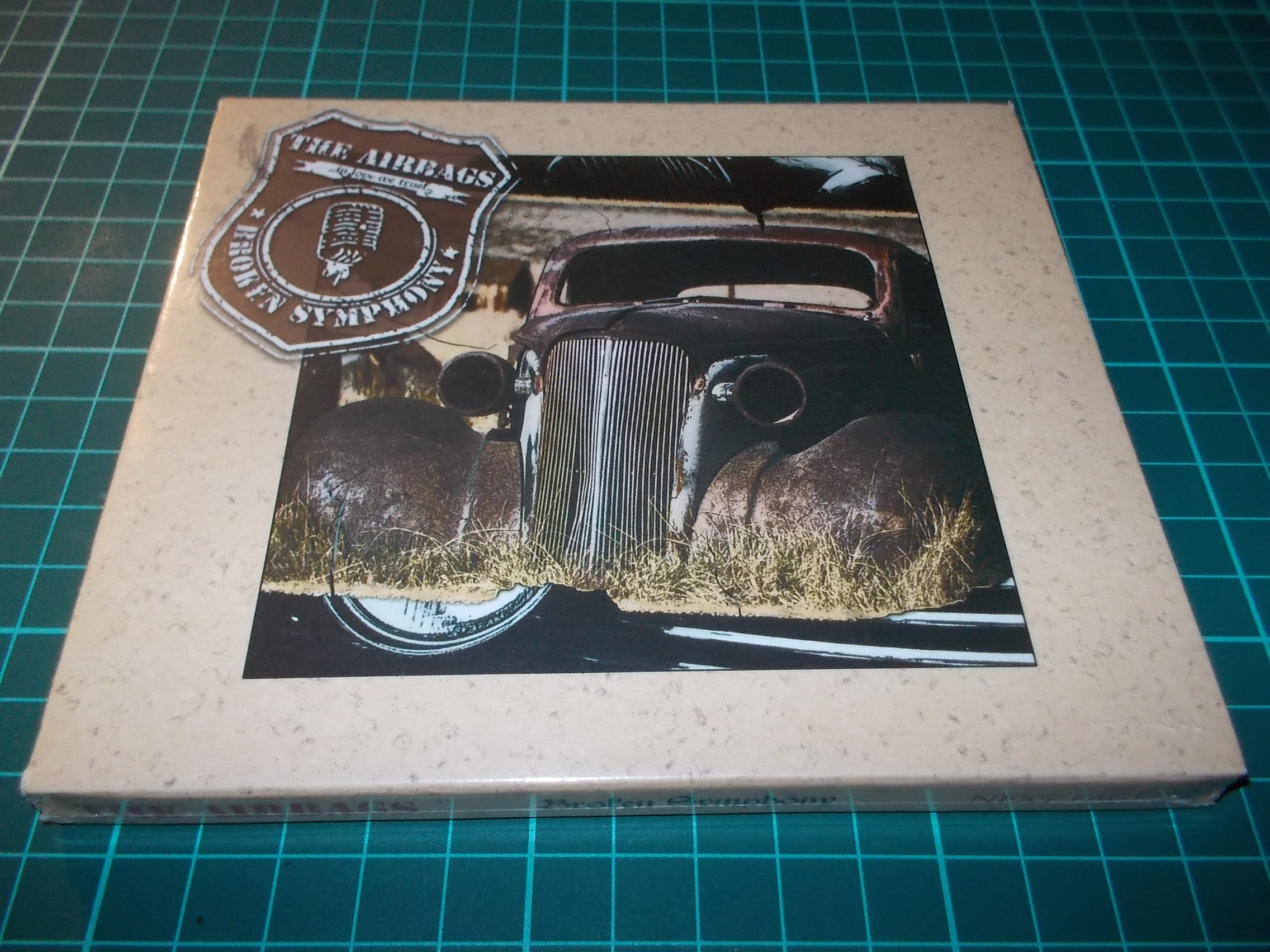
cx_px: 635
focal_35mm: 29
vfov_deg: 48.2
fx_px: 1064
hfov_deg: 61.7
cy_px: 476
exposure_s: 1/30
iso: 200
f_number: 3.3
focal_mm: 4.1
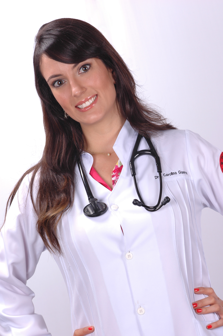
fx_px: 1257
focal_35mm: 135
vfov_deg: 15.2
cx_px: 112
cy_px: 168
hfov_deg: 10.1
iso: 200
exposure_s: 1/125
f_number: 11
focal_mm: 90
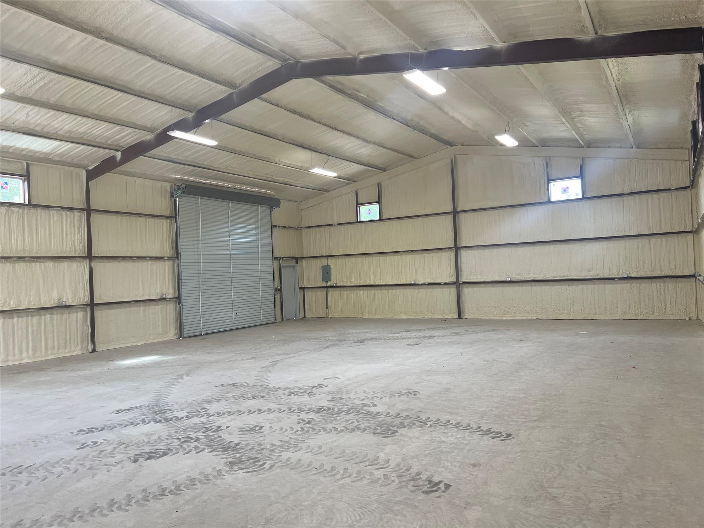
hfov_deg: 67.3
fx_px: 529
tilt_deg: +1.4
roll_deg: +2.6
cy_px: 264
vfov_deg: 53.1
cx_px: 352
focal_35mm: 26
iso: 125
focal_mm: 5.7
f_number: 1.5
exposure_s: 1/120
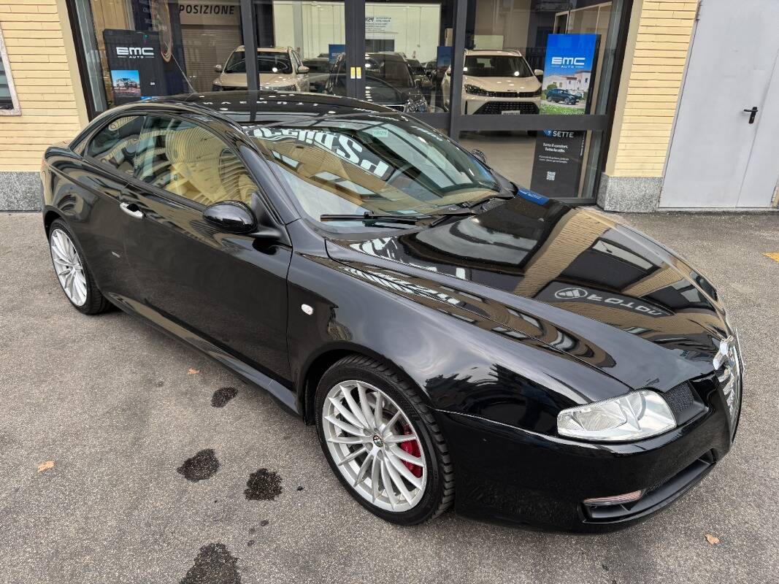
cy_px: 292
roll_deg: -0.5
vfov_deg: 56.8
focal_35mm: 24
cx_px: 390
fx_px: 540
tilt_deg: -23.5
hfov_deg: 71.6
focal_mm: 6.76
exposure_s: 1/121
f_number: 1.78
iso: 100
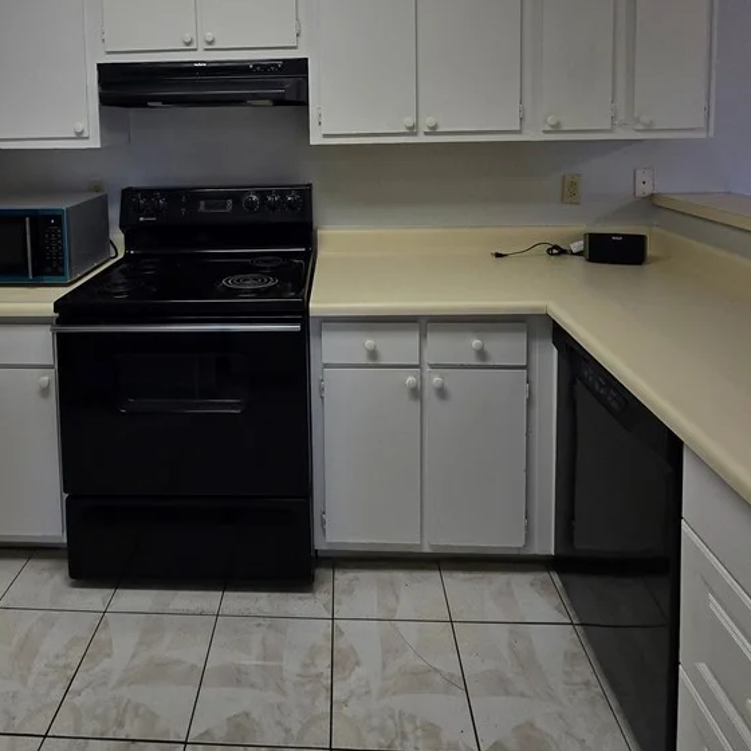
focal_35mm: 21
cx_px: 308
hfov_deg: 71.5
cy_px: 148
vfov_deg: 65.5
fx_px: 515
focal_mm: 2.2
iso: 80
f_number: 2.2
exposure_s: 1/120
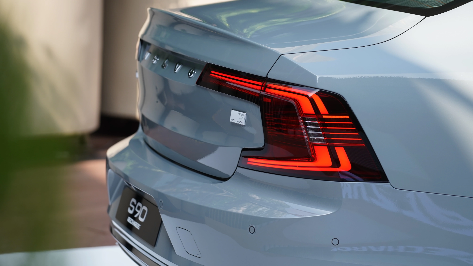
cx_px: 237
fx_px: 2120
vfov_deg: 7.2
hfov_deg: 12.7
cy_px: 119
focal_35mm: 169
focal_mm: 161
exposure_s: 1/800
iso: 320
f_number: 4
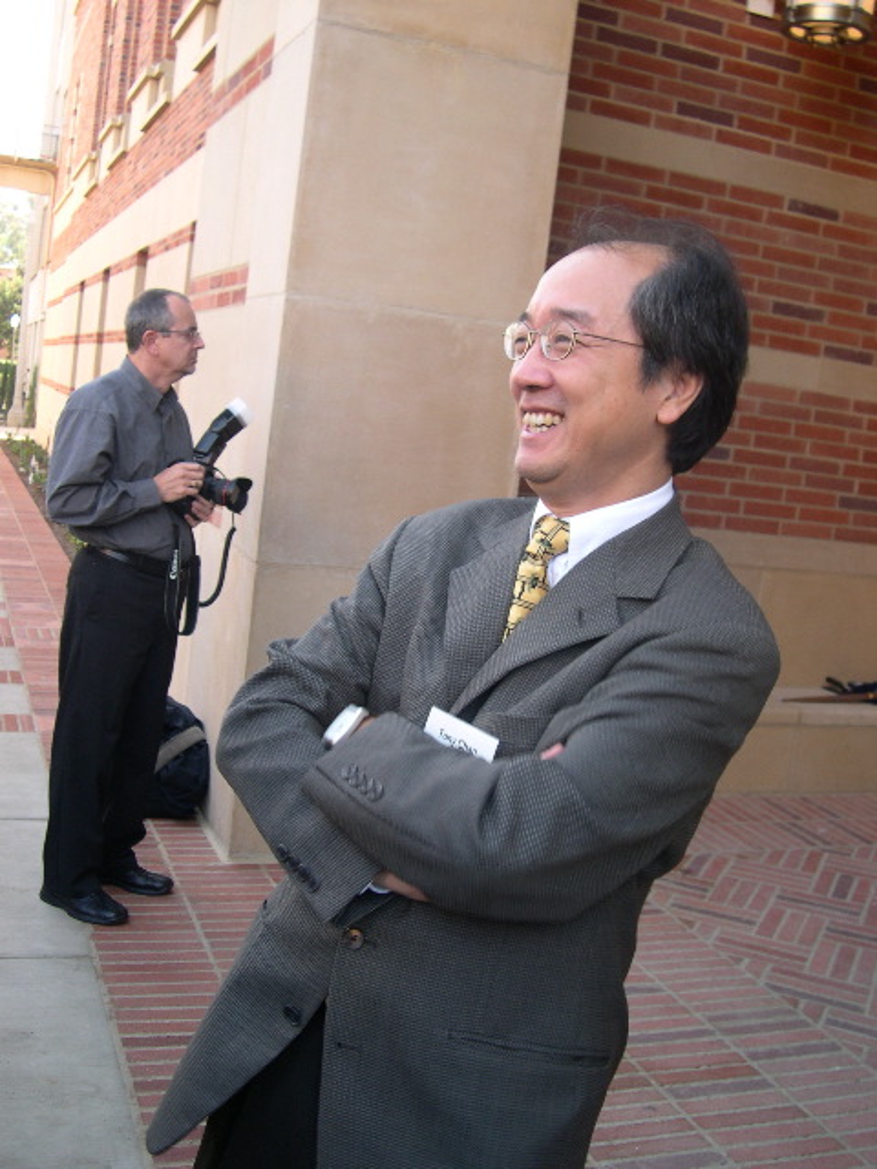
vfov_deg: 49.0
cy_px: 584
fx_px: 1284
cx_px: 438
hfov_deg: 37.7
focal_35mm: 38
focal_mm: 8
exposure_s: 1/71.1
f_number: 2.8
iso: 100
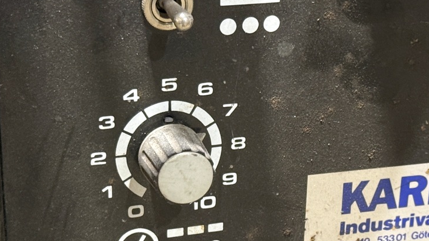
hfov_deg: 18.7
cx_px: 277
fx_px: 1297
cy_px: 158
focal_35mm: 114
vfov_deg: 10.6
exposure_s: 1/33
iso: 250
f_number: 1.78
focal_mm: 6.76
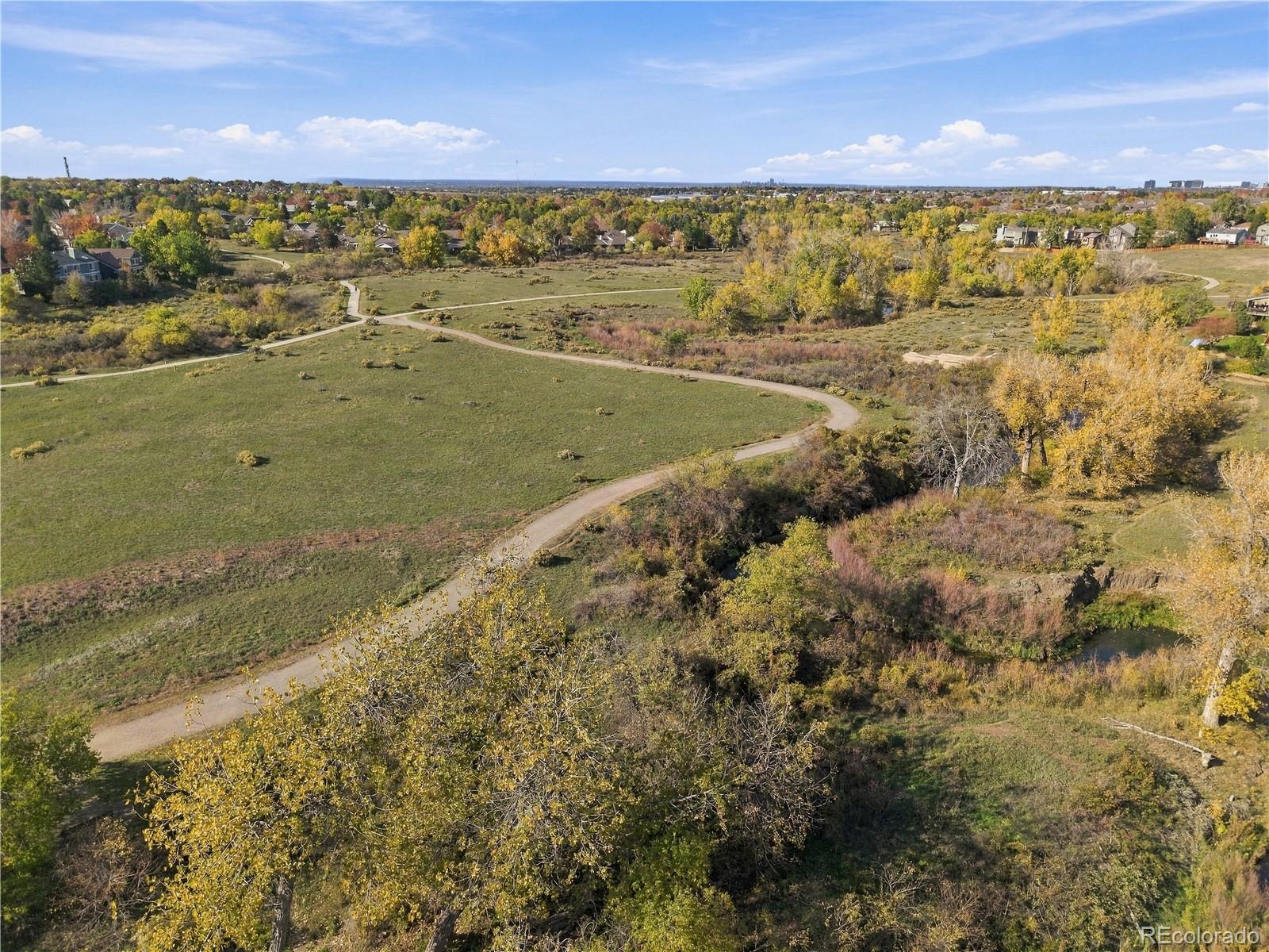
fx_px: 880
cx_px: 634
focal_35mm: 24
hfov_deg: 71.6
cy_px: 476
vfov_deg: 56.8
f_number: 1.8
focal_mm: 8.7
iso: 140
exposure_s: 1/500
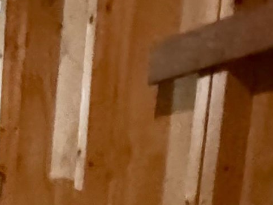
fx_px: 702
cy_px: 411
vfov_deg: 14.0
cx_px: -283
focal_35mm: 89
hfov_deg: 16.4
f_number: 2.2
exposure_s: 1/40
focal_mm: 2.22
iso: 1250
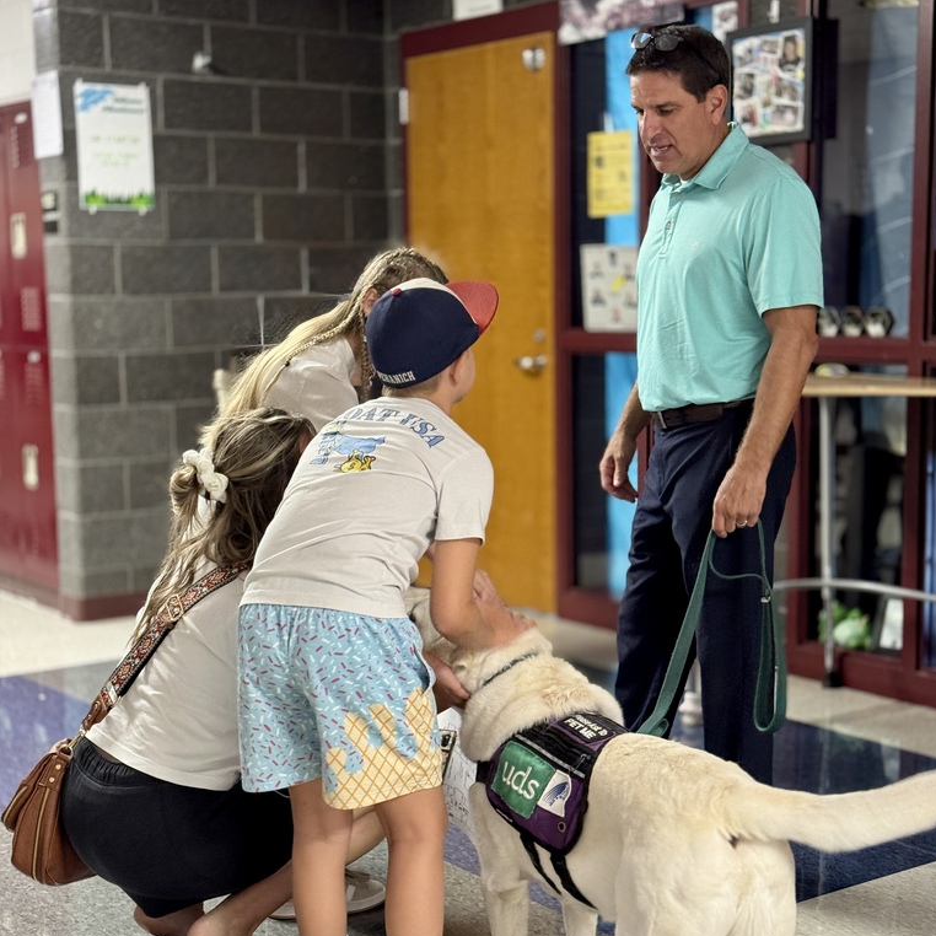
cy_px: 510
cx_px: 470
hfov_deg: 30.0
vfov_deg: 30.0
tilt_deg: -8.1
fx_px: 1744
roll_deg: +0.9
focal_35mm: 57
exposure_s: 1/35
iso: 400
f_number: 1.78
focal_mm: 6.76
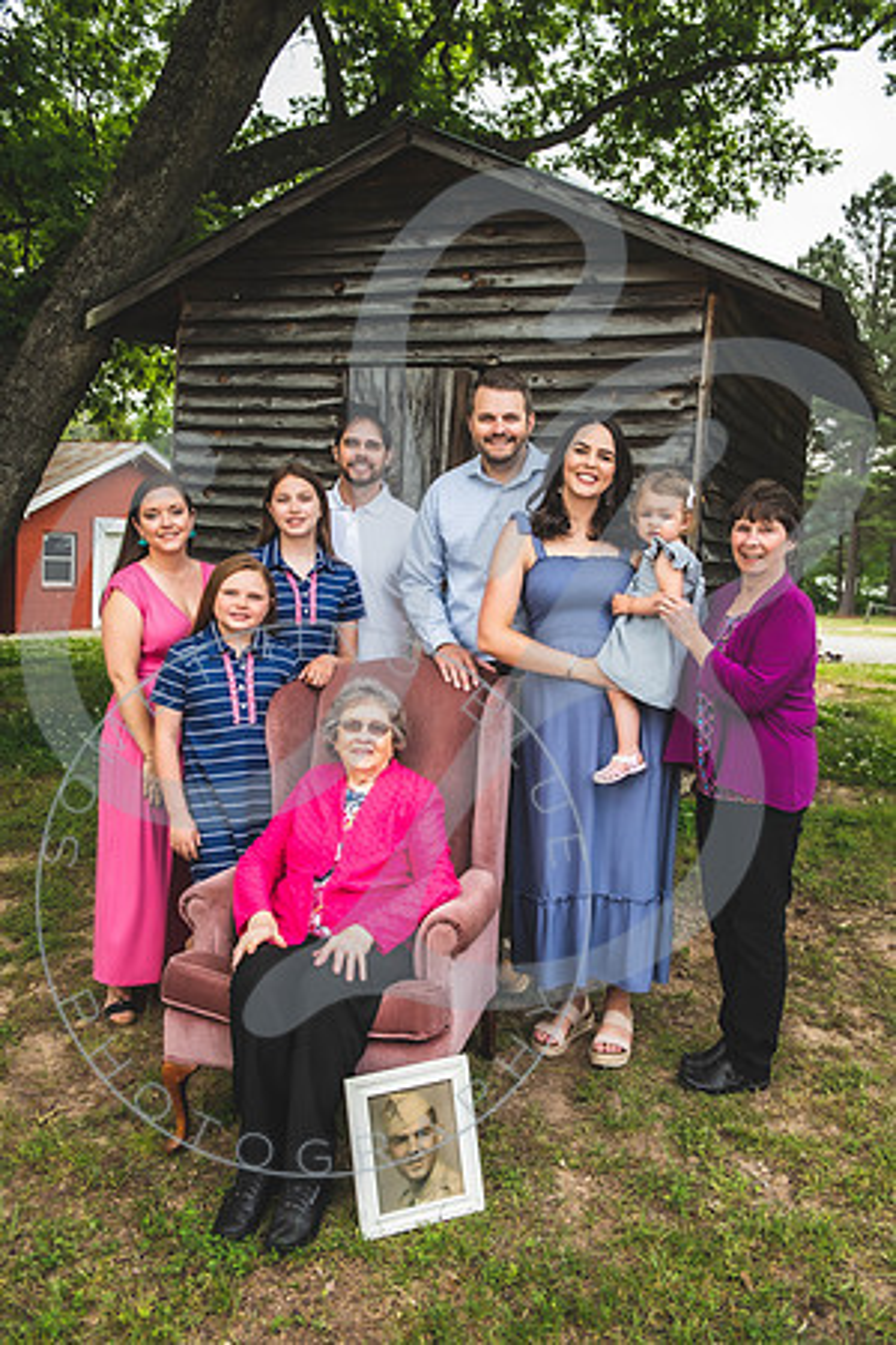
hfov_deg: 42.3
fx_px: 1157
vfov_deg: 60.3
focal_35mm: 31
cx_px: 448
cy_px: 672
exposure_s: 1/200
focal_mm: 31
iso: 160
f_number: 5.6
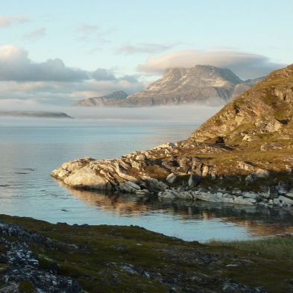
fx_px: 603
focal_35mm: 63
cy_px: 123
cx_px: 36
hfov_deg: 26.5
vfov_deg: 27.3
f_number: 4
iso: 125
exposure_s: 1/200
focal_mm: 5.7
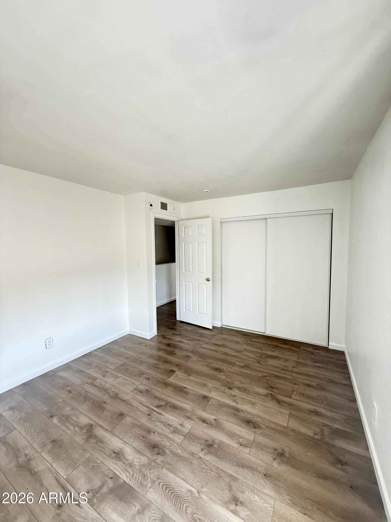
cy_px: 261
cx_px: 196
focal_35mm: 14
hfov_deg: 85.7
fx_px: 211
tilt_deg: -3.0
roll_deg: +0.4
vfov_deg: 102.1
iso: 320
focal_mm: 2.22
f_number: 2.2
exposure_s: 1/84
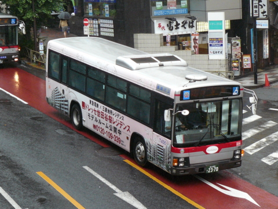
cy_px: 104
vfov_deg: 15.6
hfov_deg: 20.7
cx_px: 139
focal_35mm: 95
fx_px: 763
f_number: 3.2
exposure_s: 1/160
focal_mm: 10.5
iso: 200
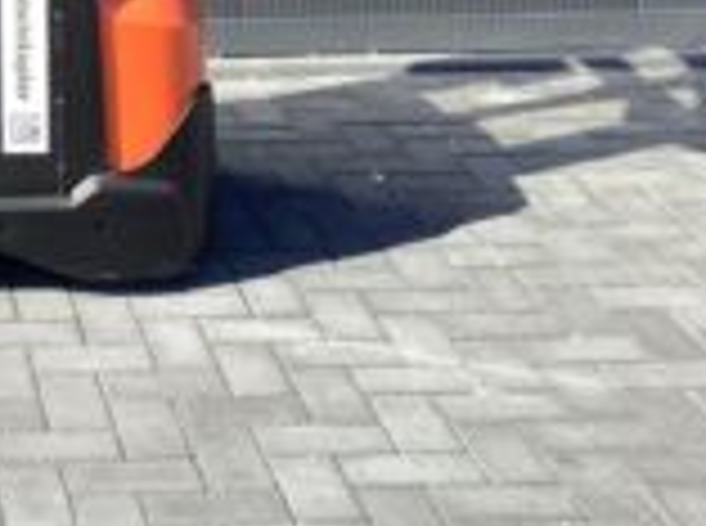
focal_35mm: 99
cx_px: -189
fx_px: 2015
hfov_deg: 18.6
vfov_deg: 14.0
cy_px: -241
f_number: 2.4
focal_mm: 3.3
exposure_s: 1/327
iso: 25
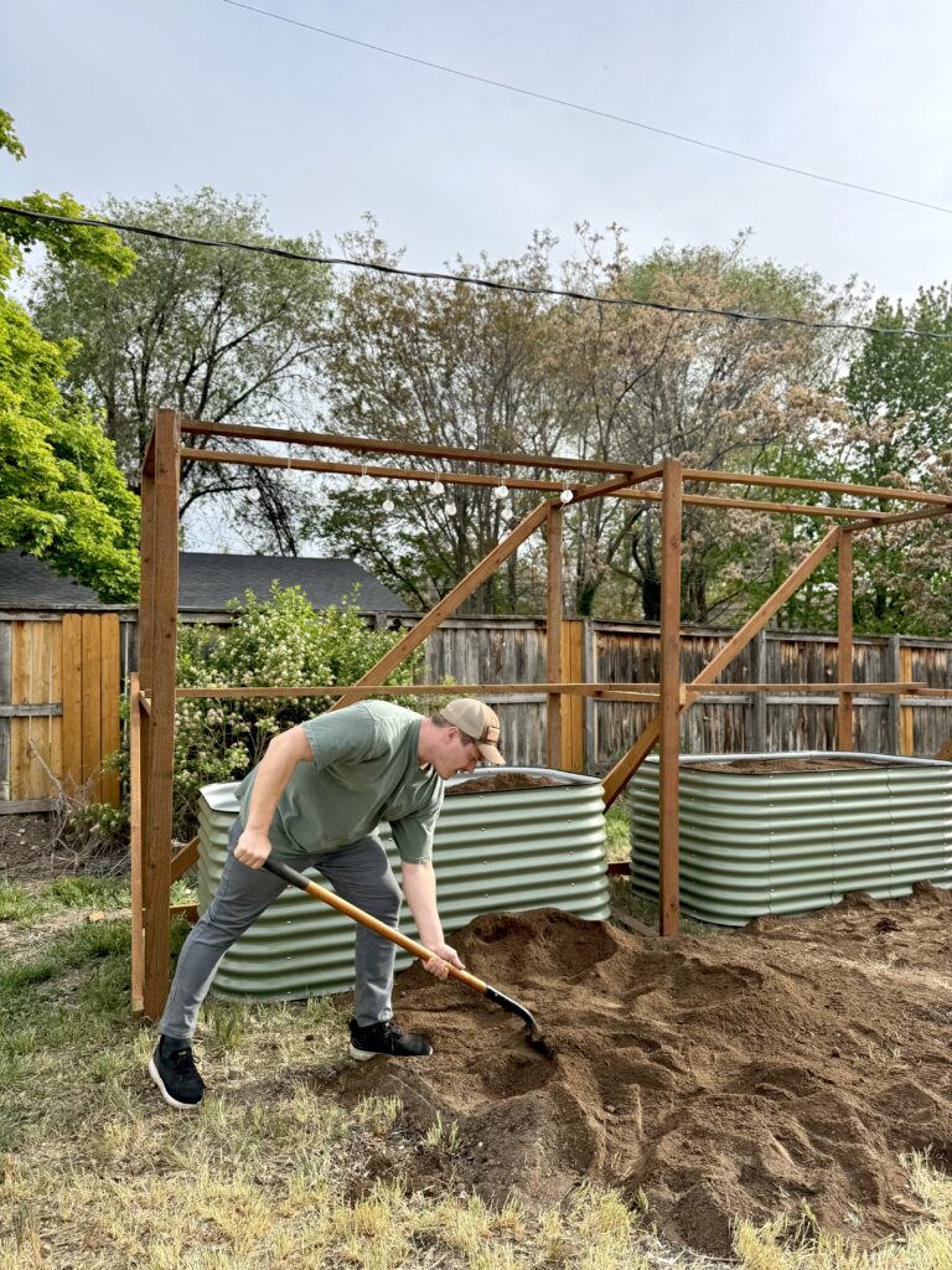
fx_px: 880
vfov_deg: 71.6
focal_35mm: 24
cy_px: 635
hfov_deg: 56.8
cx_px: 476
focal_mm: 6.76
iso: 80
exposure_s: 1/1010
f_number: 1.78
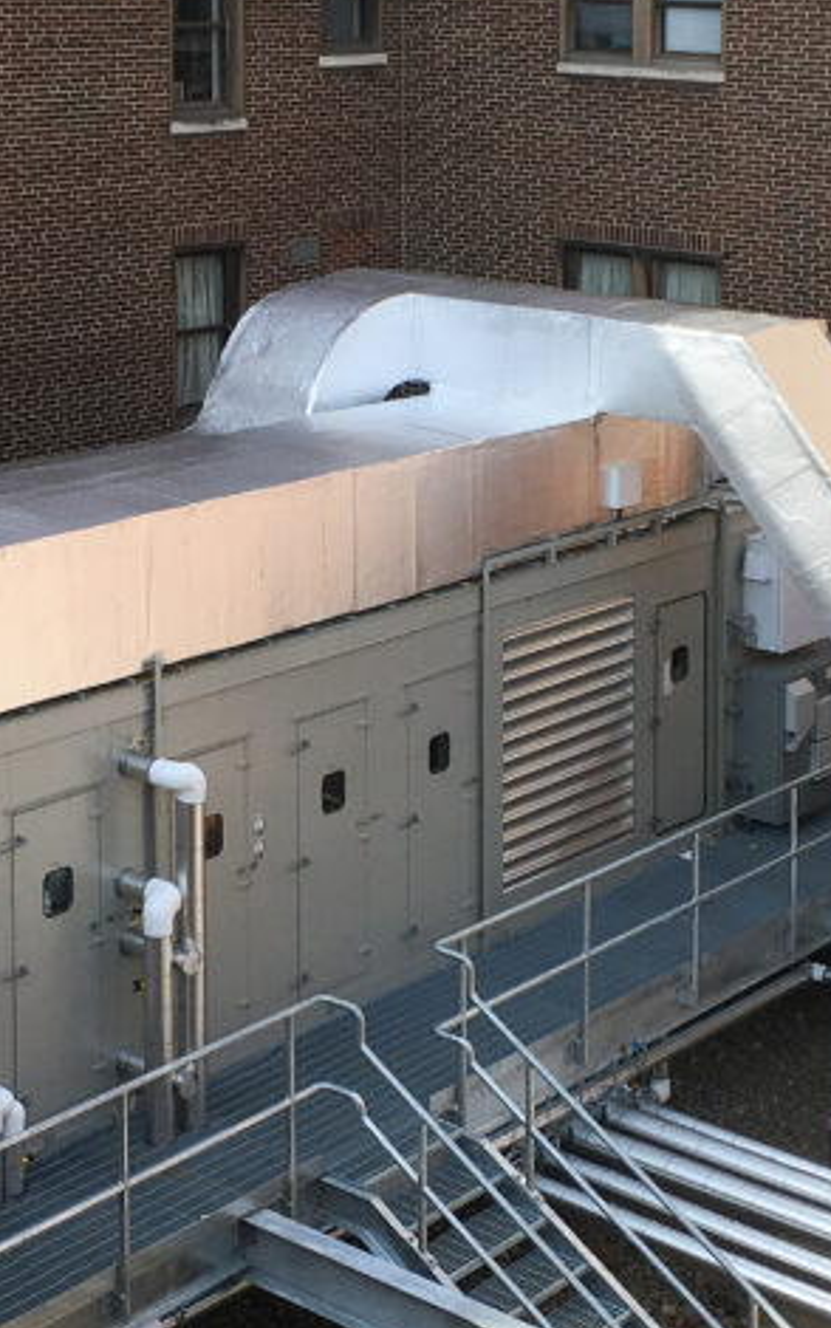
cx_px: 269
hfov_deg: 19.4
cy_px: 907
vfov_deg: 30.4
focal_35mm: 67
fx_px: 2426
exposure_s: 1/680
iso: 25
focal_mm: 4.15
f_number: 2.2
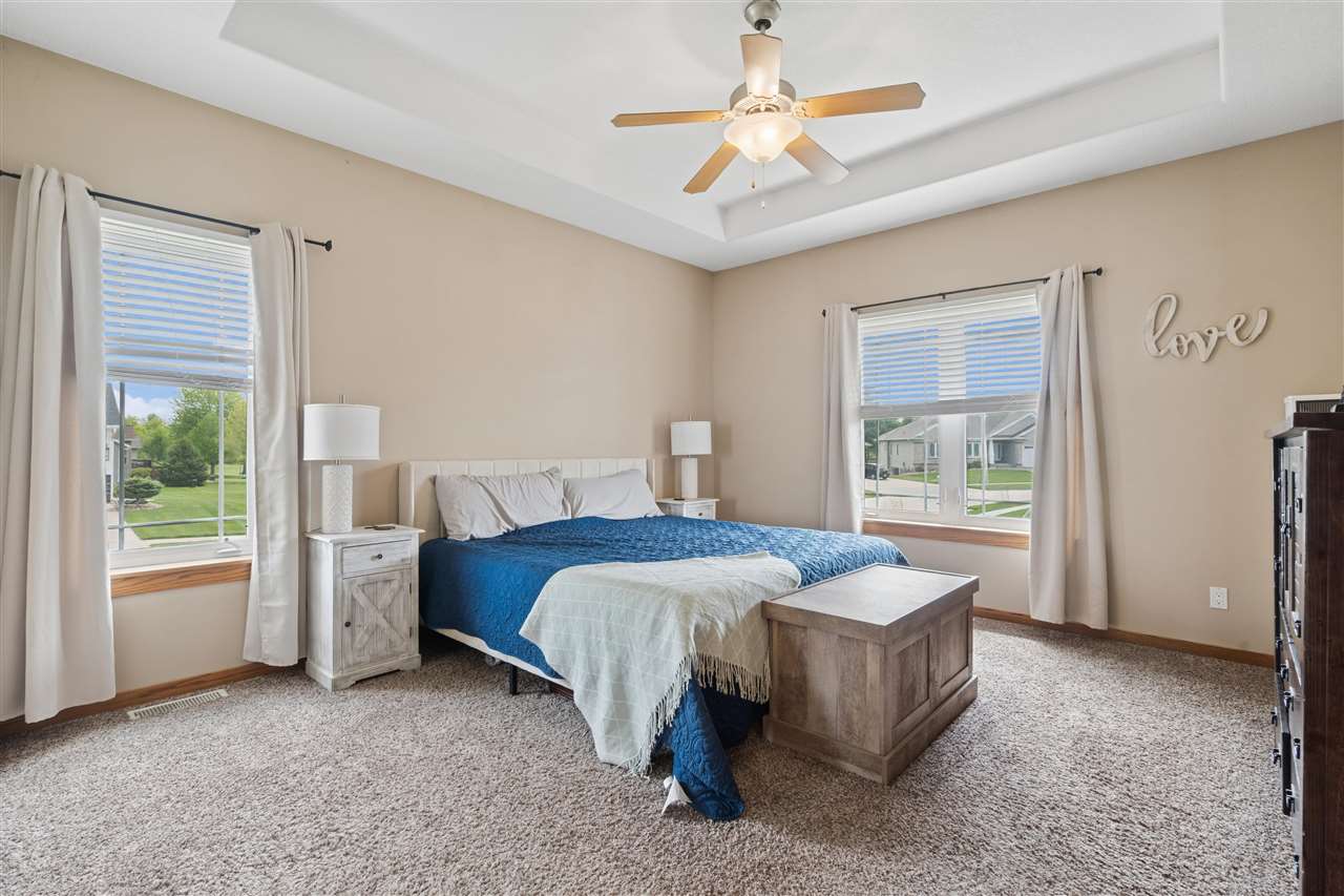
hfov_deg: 96.7
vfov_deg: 73.7
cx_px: 672
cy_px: 448
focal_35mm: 16
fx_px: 597
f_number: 10
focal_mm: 16
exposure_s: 1/8
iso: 400
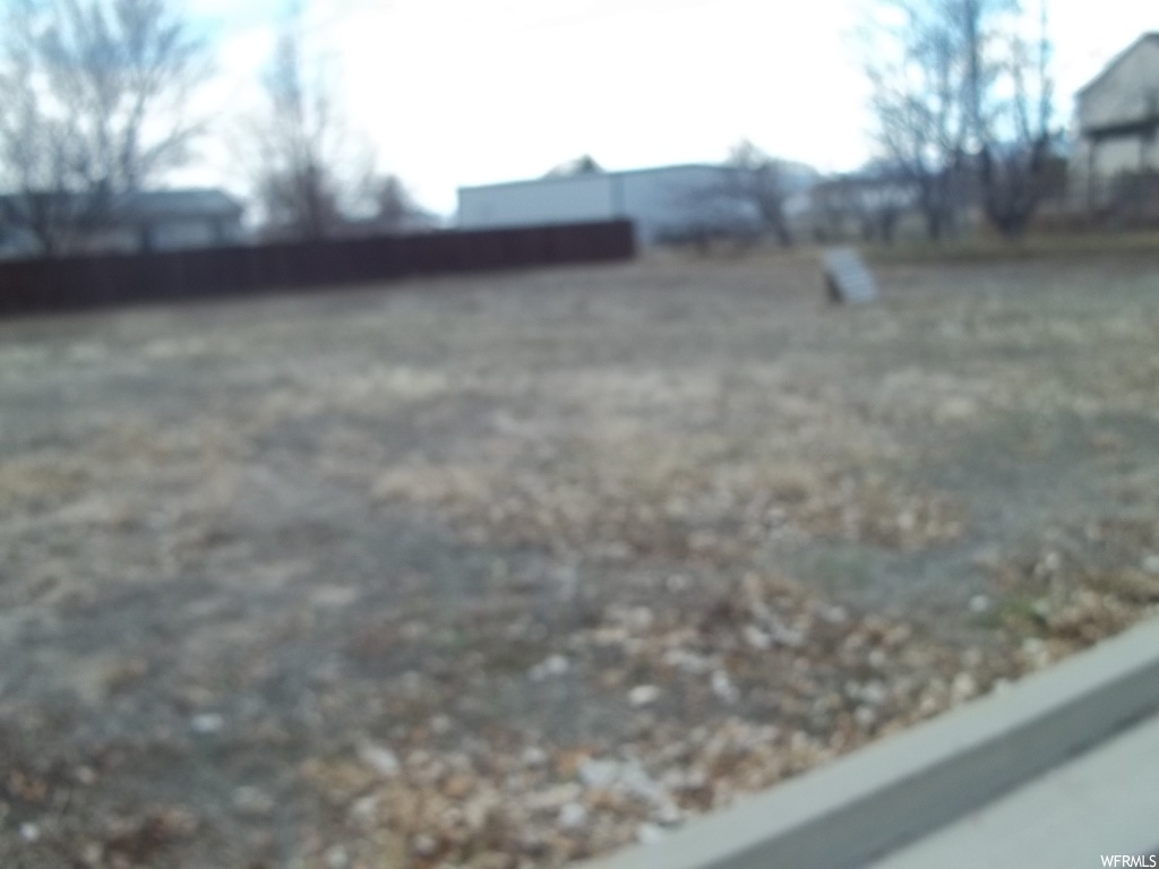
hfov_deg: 56.8
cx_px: 580
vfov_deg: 44.2
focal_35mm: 32
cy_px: 434
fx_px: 1071
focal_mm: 5.7
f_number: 8.8
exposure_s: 1/60
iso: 64
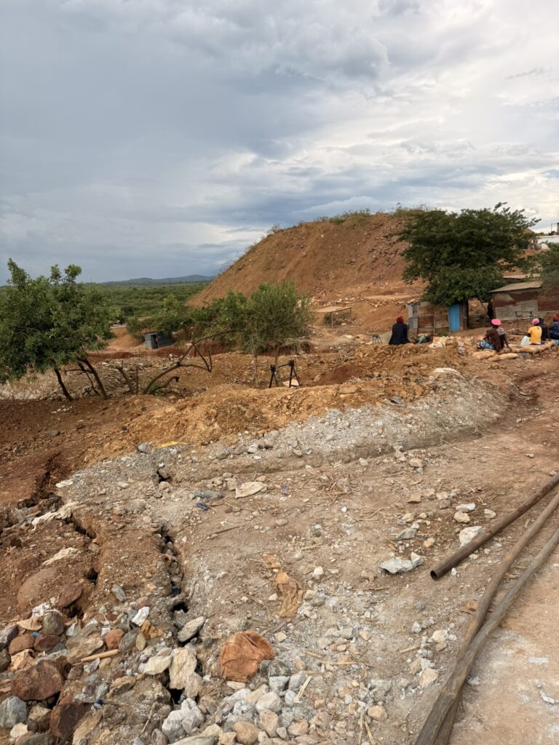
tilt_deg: -8.4
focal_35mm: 24
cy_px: 372
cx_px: 280
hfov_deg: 56.8
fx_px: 517
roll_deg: +1.9
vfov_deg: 71.6
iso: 80
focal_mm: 6.76
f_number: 1.78
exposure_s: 1/2110
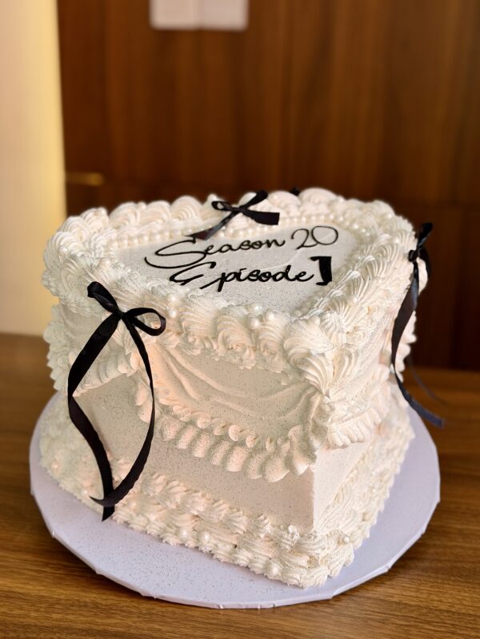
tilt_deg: -19.2
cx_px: 240
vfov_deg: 39.7
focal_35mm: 48
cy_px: 320
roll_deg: -1.2
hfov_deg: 30.3
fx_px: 887
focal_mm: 6.76
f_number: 1.78
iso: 64
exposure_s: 1/503
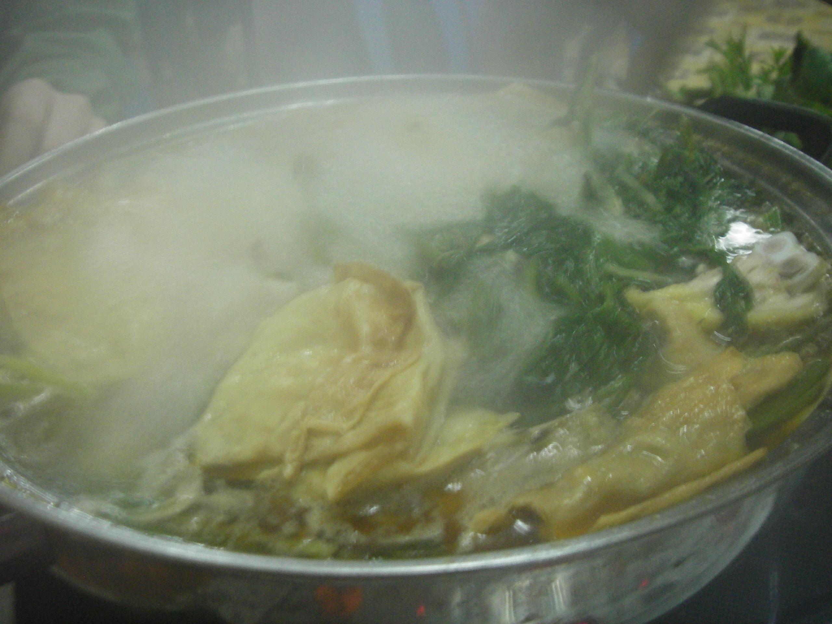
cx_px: 416
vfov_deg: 37.7
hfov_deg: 49.0
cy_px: 312
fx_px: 913
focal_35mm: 38
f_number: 3.3
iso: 160
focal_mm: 6.3
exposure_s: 1/4
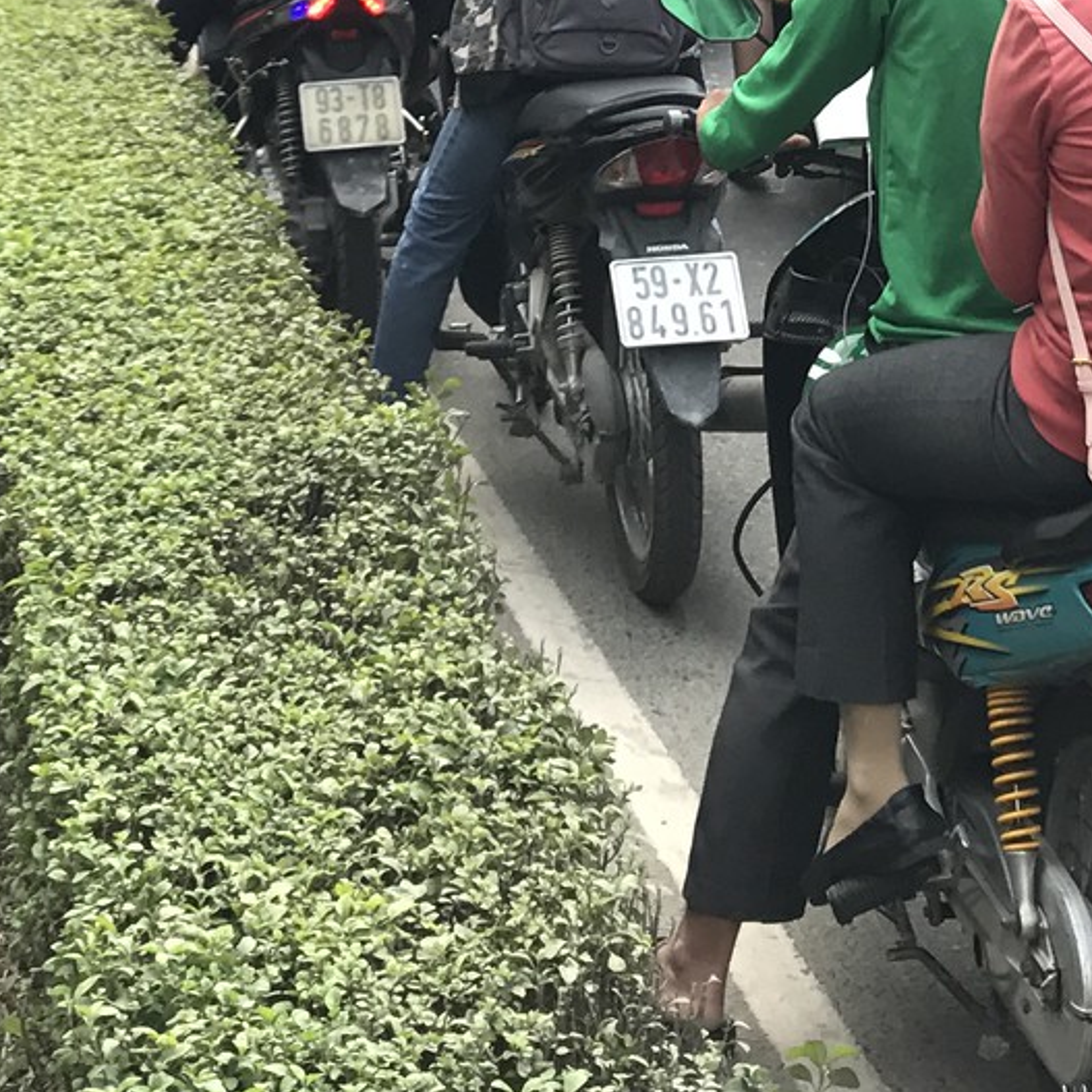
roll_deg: -1.1
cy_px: -402
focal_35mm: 94
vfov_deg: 17.2
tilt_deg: -1.9
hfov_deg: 18.5
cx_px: 661
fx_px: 3355
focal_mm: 3.99
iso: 20
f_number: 1.8
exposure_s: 1/547
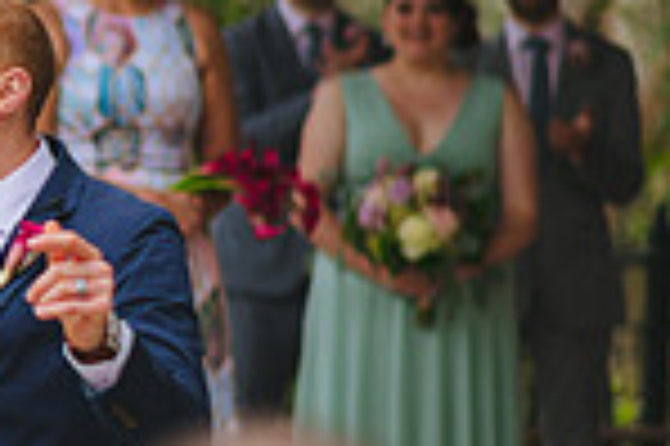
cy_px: 182
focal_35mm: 331
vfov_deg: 4.1
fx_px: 6153
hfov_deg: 6.1
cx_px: -382
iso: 80
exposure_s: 1/500
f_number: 2
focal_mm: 85
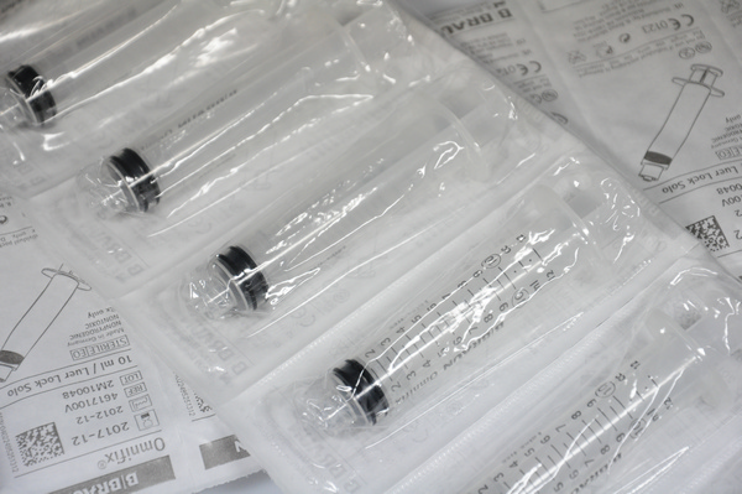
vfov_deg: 8.7
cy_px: 247
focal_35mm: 158
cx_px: 371
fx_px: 3244
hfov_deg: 13.1
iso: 800
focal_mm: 105
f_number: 5.6
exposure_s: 1/200
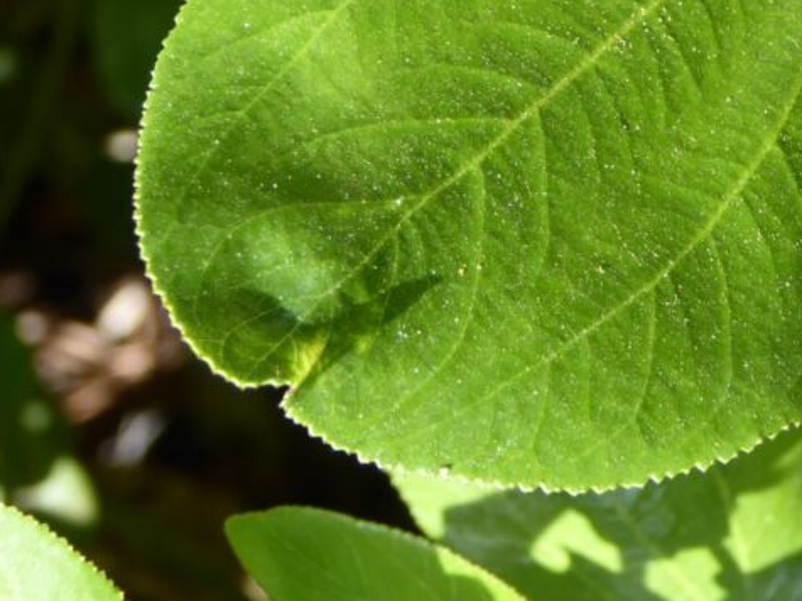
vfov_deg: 7.6
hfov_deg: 10.2
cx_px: 630
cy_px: 51
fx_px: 4494
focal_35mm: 194
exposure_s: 1/80
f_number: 4.9
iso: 80
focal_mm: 16.1
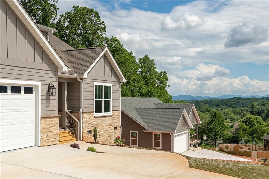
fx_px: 284
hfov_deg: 50.7
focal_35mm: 38
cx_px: 134
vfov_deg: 35.1
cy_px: 90
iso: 320
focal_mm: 38
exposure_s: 1/3200
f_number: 7.1
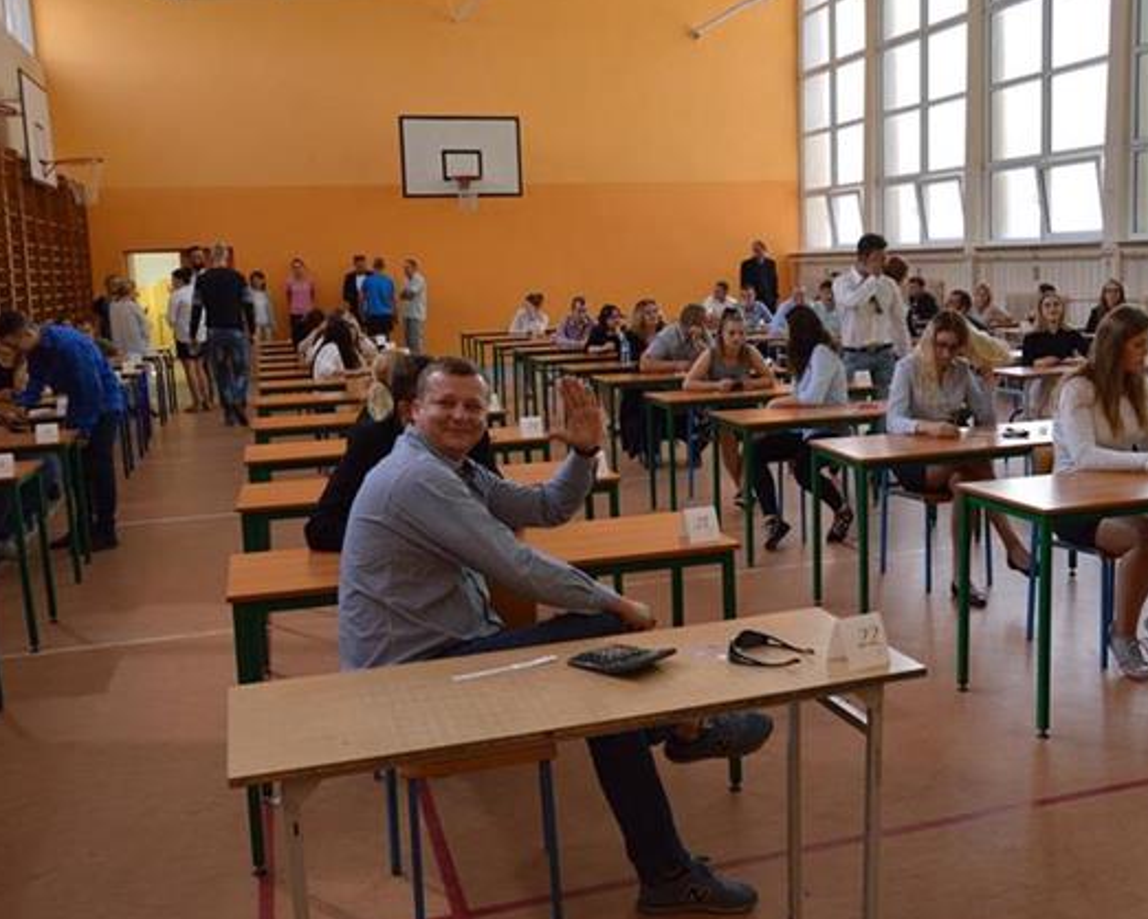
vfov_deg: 42.3
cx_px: 702
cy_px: 462
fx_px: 1190
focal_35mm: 35
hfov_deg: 51.1
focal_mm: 20
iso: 400
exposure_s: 1/100
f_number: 5
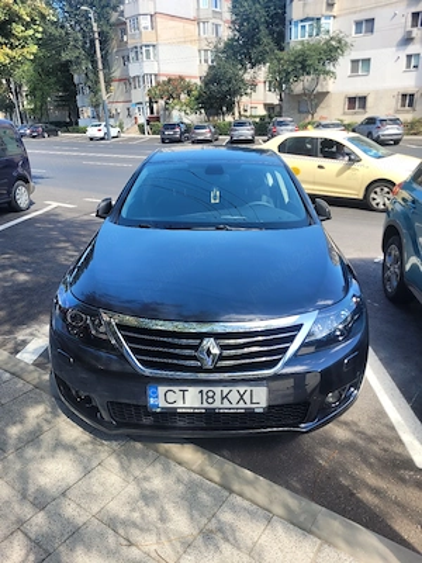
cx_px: 211
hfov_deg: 53.1
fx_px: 423
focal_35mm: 26
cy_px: 282
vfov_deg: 67.3
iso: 40
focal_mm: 5.4
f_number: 1.8
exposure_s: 1/435
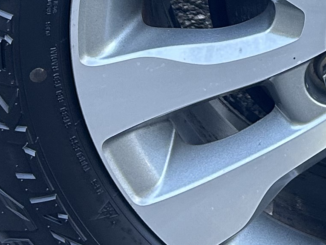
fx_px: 1290
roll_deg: +0.1
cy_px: -178
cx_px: 485
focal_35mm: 137
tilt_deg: -16.5
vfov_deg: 10.3
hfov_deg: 13.6
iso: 125
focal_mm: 5.7
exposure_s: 1/68
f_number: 1.5
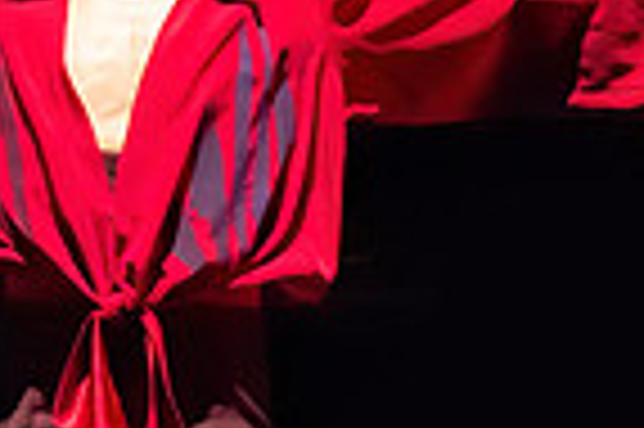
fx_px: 35058
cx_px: -276
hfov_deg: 1.1
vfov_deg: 0.7
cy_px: 111
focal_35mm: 1962
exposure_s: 1/400
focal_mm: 400
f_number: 14
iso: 20000
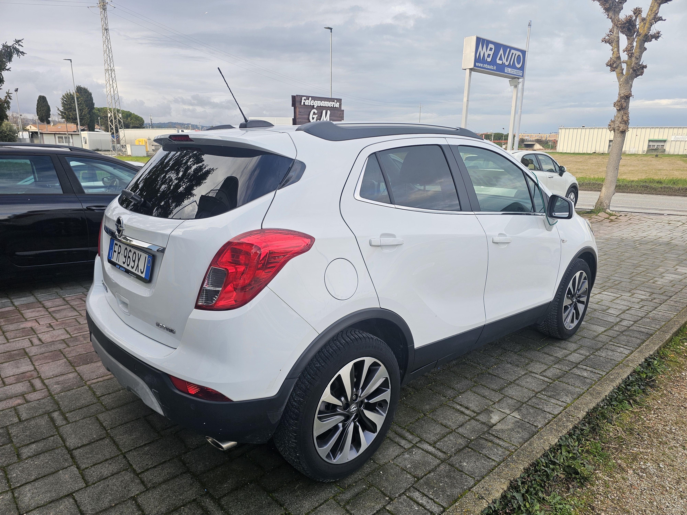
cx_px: 344
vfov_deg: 58.9
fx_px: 456
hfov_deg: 73.9
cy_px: 258
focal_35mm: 23
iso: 10
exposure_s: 1/154
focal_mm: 6.3
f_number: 1.7
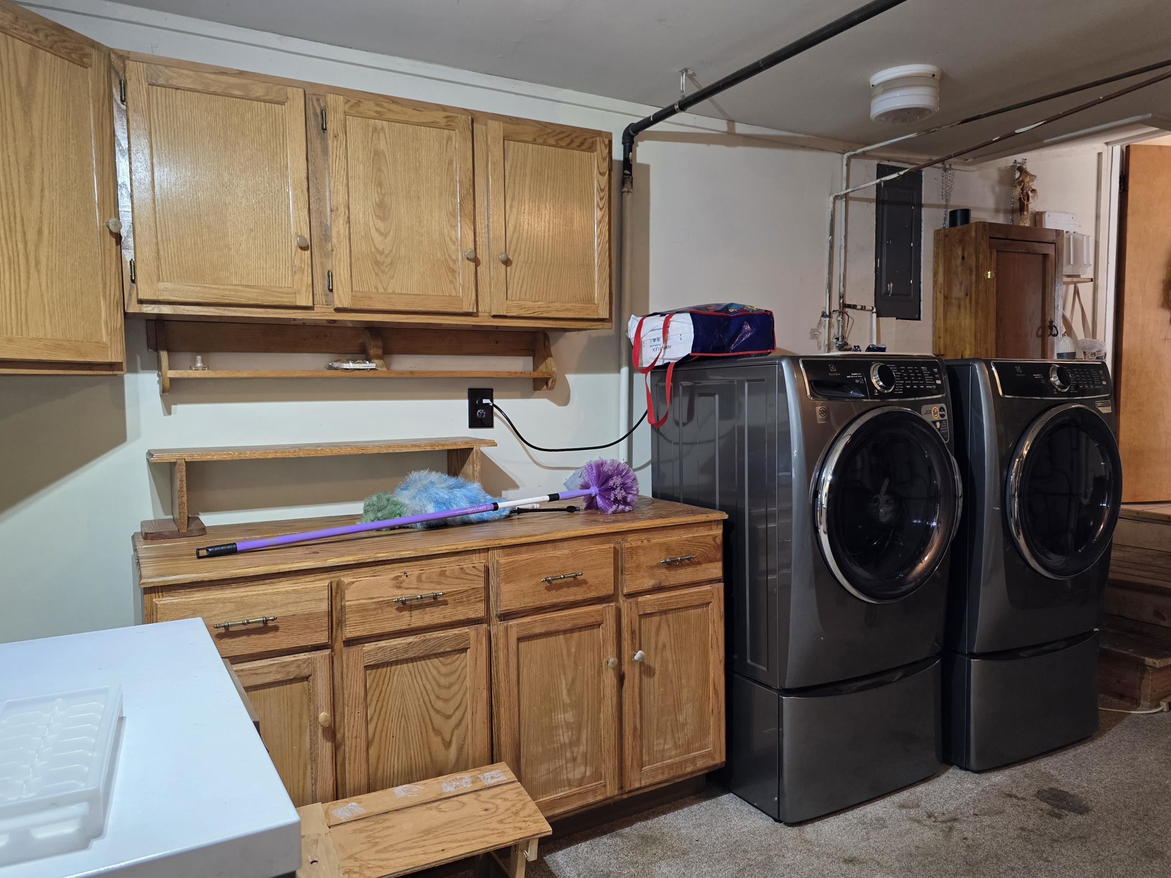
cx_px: 586
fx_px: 778
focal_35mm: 23
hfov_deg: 73.9
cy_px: 439
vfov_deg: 58.9
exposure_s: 1/120
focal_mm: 6.3
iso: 200
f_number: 1.7
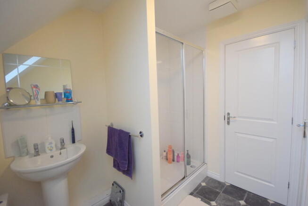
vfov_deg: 77.5
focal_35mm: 15
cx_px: 154
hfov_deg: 100.3
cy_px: 103
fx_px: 128
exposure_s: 1/60
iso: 1000
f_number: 4
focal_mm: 10
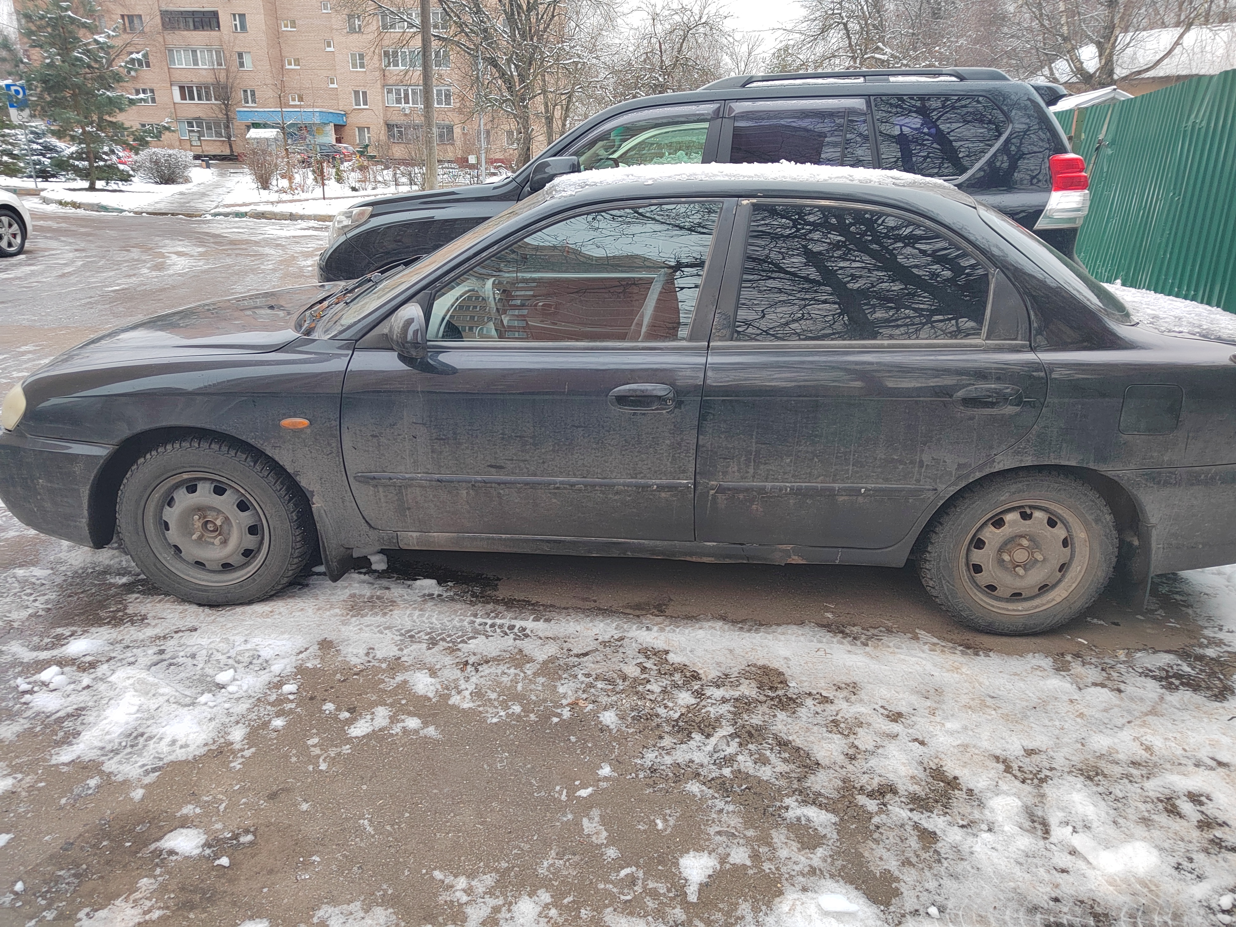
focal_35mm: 23
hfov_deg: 73.9
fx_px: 821
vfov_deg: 58.9
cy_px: 464
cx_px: 618
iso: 628
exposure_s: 1/50
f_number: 1.9
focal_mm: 5.52
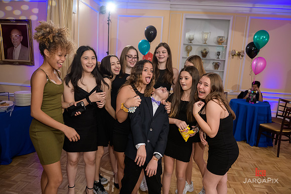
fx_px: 210
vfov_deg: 49.6
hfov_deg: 69.4
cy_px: 97
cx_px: 146
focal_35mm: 26
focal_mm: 26
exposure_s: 1/125
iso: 1250
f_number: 3.2
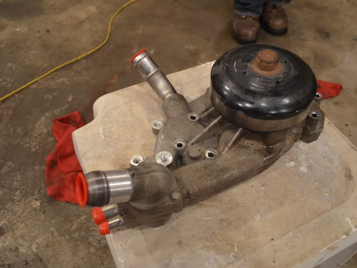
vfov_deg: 46.8
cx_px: 179
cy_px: 135
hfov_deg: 60.0
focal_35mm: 30
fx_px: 309
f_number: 3.5
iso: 1800
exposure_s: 1/30
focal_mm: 18
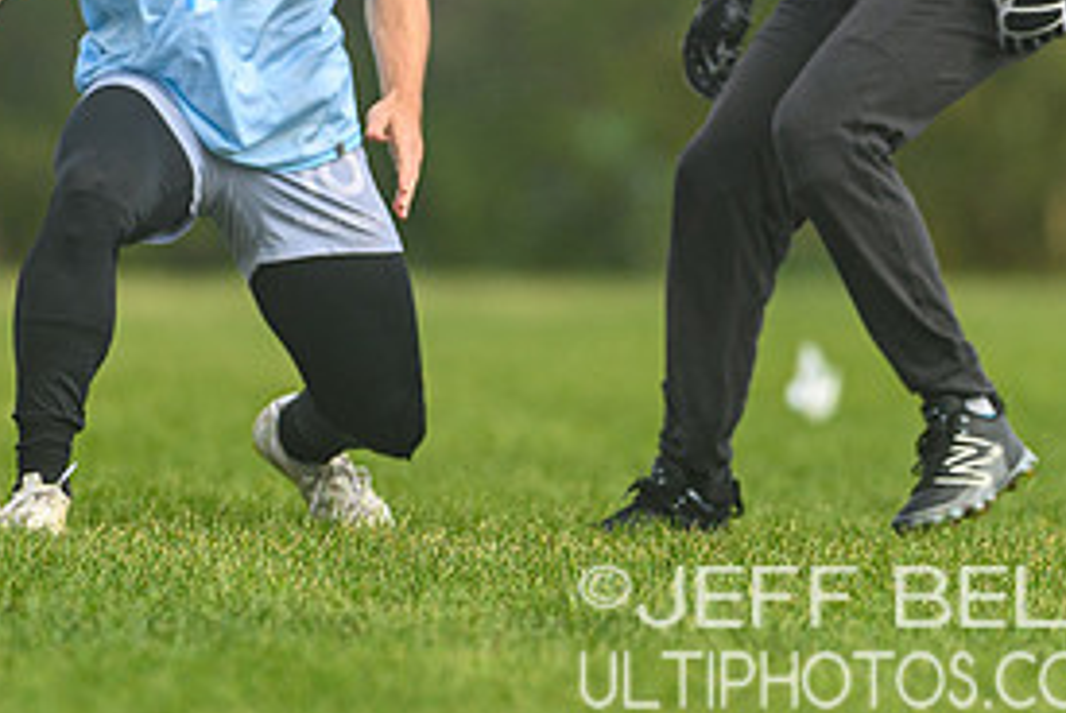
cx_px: 460
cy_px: 48
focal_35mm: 1447
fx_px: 42892
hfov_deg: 1.4
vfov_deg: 1.0
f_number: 3.2
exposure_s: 1/1250
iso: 100
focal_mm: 400
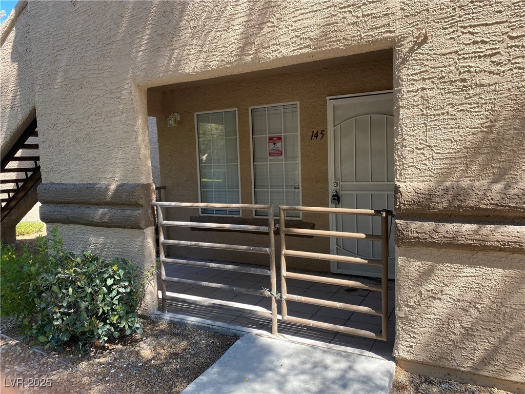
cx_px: 262
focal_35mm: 26
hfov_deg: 67.3
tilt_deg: -4.9
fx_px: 394
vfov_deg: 53.1
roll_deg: +2.5
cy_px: 197
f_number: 1.8
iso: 32
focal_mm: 4.25
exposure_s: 1/591
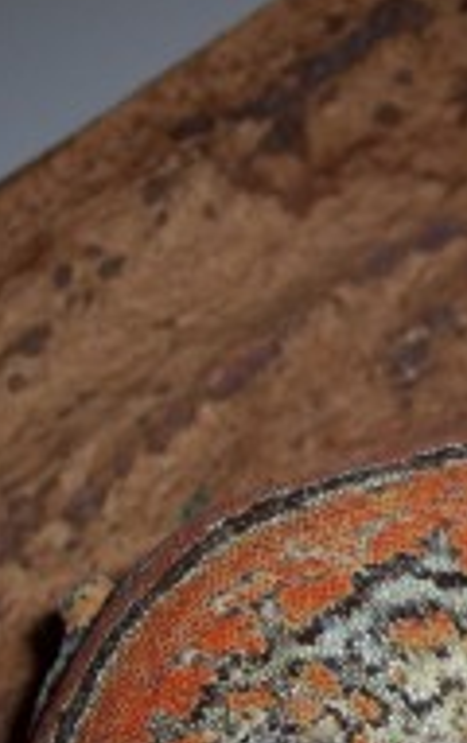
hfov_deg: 13.7
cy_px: 560
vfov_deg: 22.1
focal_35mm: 93
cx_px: 568
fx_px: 1887
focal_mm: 7
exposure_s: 1/60
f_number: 3
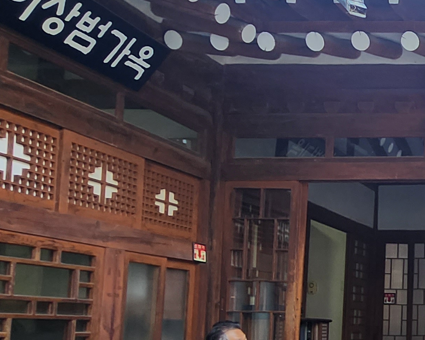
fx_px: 528
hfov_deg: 29.7
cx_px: 612
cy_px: 285
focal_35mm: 42
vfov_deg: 34.3
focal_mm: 1.7
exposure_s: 1/60
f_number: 2.2
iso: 32
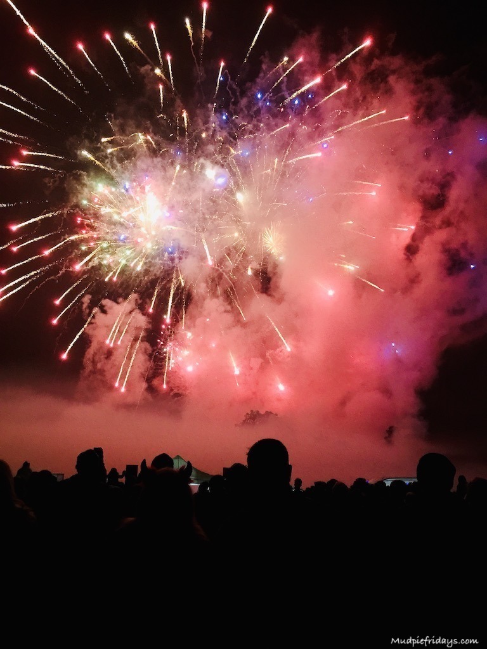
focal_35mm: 29
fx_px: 544
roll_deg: -1.1
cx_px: 244
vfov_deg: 61.7
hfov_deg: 48.2
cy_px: 324
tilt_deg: +16.6
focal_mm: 4.15
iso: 125
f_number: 2.2
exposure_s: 1/10
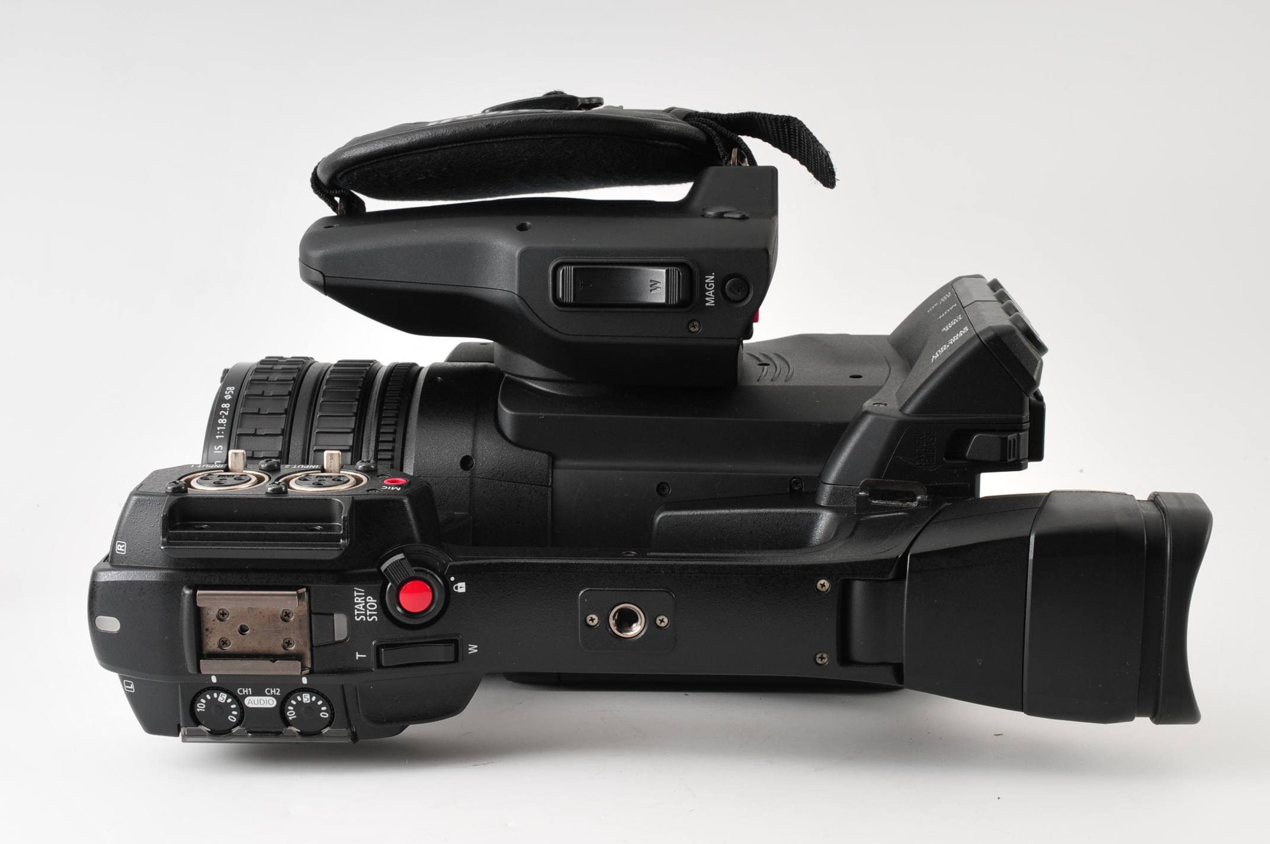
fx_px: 2114
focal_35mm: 60
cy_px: 422
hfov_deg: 33.4
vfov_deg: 22.6
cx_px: 635
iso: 200
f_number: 18
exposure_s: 1/250
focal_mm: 40
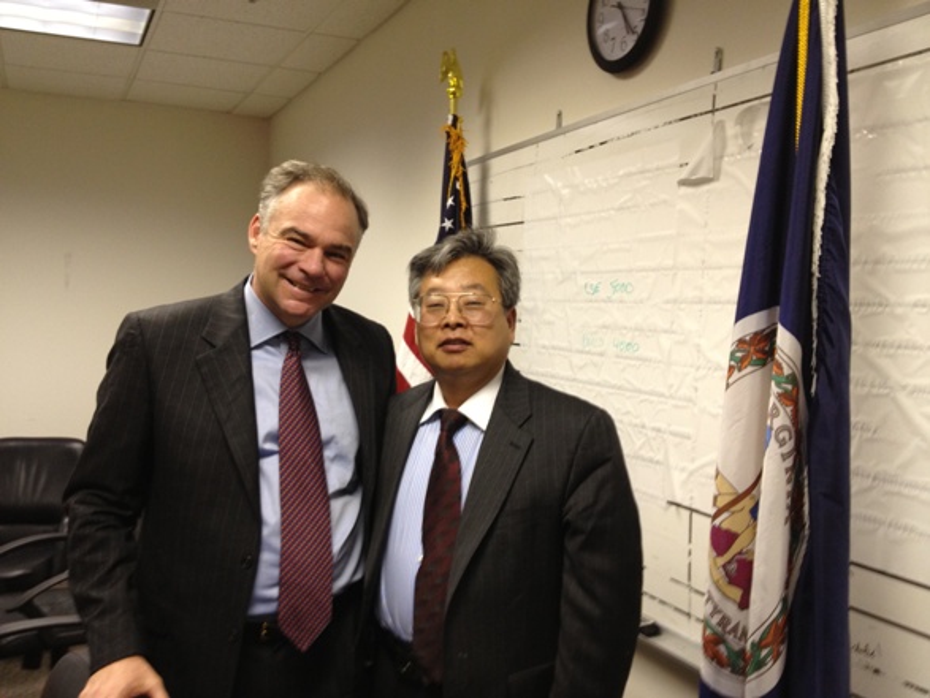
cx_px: 465
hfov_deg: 52.6
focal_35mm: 35
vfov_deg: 40.7
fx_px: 941
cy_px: 349
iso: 125
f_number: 2.4
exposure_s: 1/20
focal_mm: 4.28
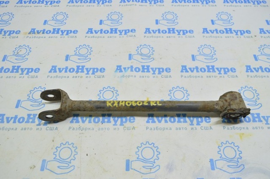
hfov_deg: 62.0
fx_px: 225
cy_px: 90
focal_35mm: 30
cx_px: 135
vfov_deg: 43.5
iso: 400
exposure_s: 1/25
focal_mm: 20
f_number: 5.6
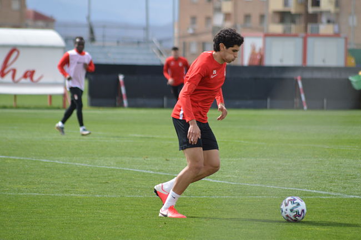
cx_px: 180
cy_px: 120
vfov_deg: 4.2
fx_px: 3306
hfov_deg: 6.3
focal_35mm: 330
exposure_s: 1/1250
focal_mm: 220
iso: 400
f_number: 5.6
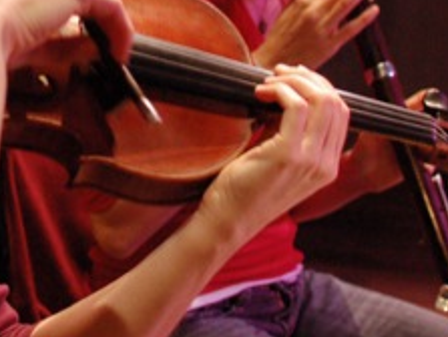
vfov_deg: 10.1
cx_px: -6
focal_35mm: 144
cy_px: -69
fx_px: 1872
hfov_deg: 13.5
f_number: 3.5
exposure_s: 1/50
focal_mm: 35
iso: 1600
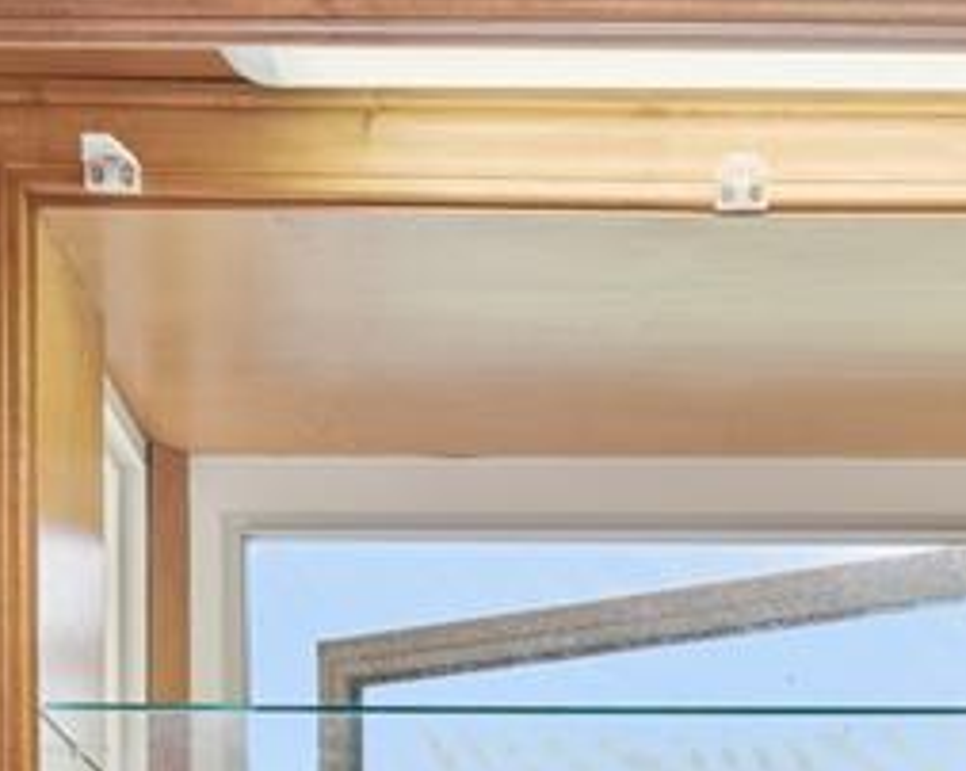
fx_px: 1628
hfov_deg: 32.4
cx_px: 722
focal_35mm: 57
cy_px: 1225
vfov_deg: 21.4
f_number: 8
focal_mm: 10
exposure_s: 1/50
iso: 400
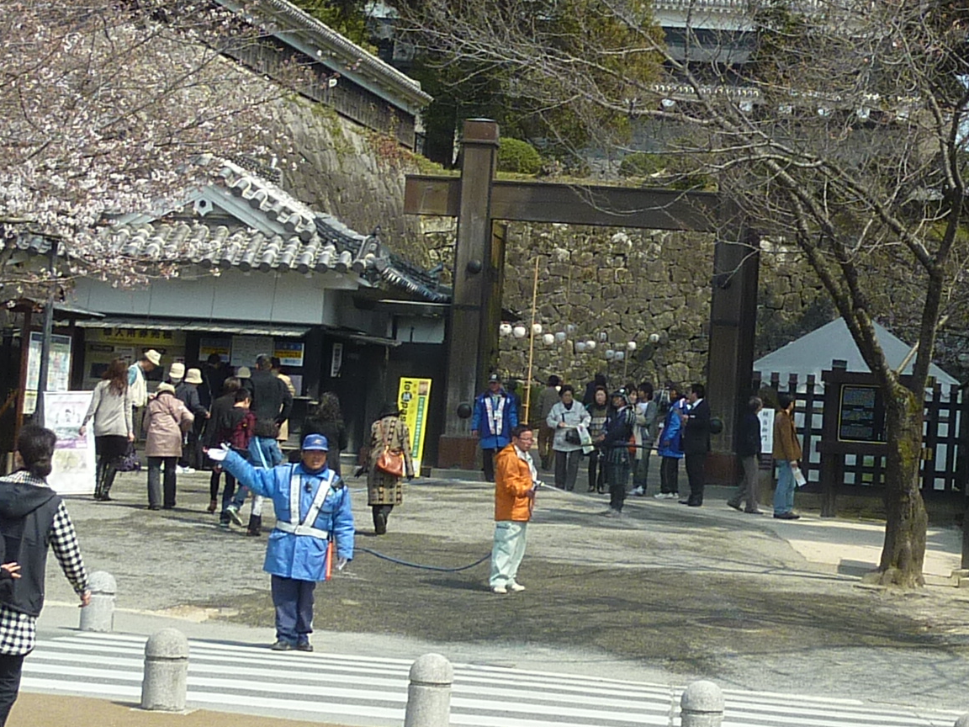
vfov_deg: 13.1
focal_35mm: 112
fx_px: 3135
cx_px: 765
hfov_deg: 17.4
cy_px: 114
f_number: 4
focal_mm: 5.7
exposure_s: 1/500
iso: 80
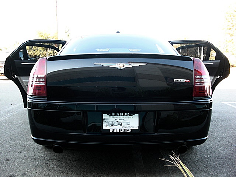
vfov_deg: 39.7
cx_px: 118
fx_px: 245
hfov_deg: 51.4
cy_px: 88
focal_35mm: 36
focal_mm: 6.3
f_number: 2.8
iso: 100
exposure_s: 1/100
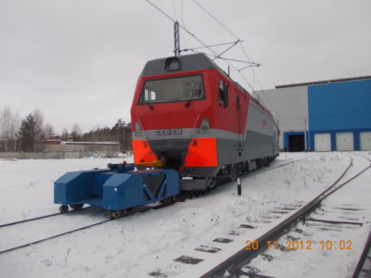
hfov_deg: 63.4
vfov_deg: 49.7
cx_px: 186
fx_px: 300
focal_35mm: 28
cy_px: 139
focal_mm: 4
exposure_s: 1/250
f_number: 2.7
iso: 160
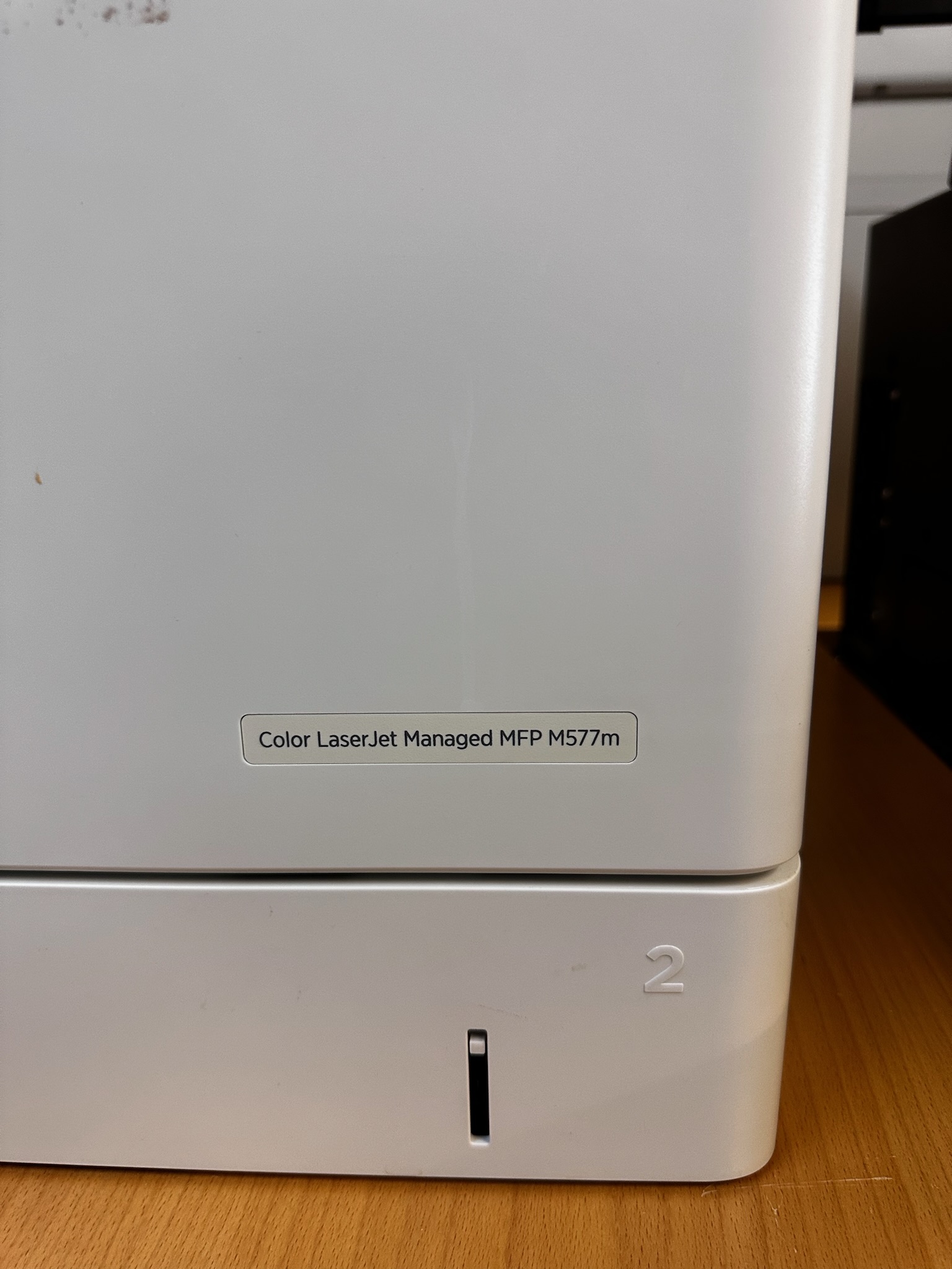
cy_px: 634
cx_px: 476
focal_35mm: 24
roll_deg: +1.8
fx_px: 880
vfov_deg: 71.6
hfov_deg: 56.8
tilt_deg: -16.0
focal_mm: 6.86
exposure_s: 1/100
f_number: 1.78
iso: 200
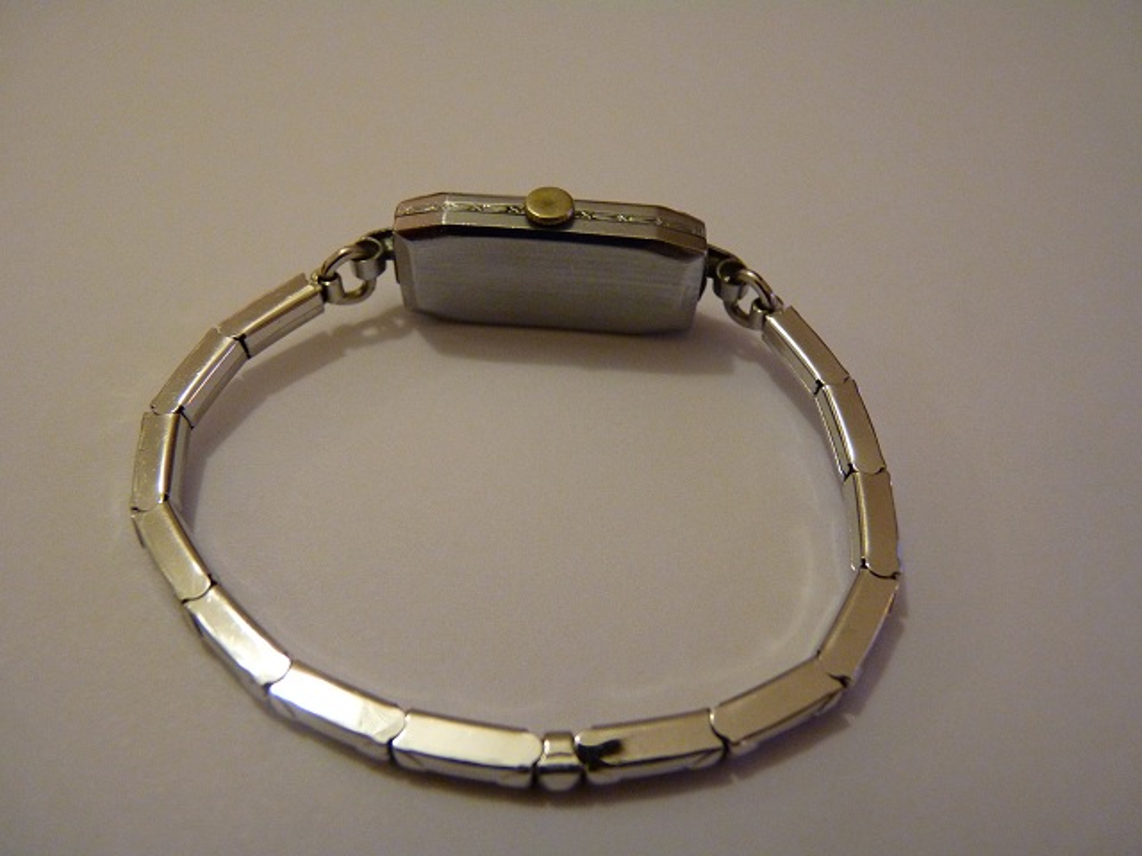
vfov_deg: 51.4
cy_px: 428
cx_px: 571
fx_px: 891
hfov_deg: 65.3
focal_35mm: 27
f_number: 2.8
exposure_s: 1/25
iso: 400
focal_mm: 4.8
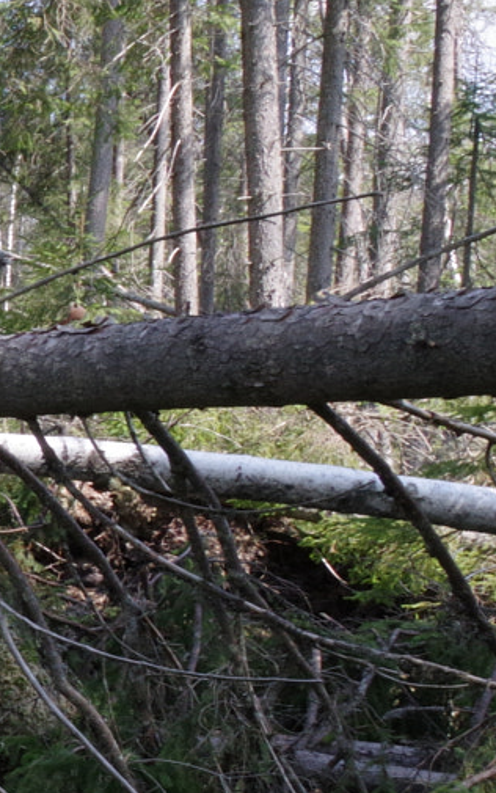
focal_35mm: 62
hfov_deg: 10.7
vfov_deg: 32.4
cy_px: 580
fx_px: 1340
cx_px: -1085
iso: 1600
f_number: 22
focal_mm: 15
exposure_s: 1/80
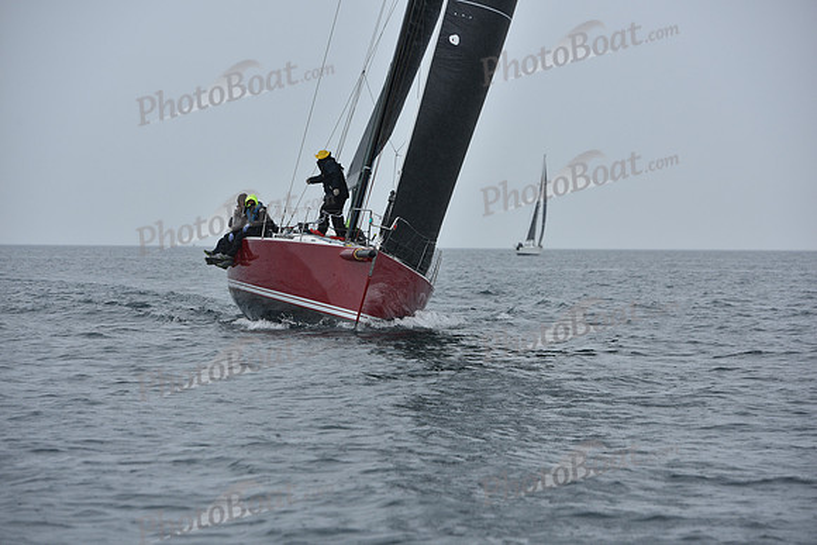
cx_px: 408
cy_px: 272
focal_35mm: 135
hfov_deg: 15.2
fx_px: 3064
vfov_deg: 10.2
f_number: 5.6
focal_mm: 135
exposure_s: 1/800
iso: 250
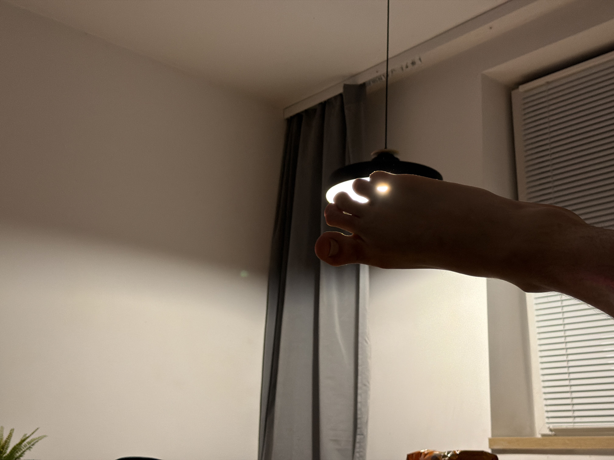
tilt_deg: +16.7
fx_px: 851
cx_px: 307
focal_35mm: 48
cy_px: 230
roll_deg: -2.1
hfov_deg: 39.7
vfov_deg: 30.3
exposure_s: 1/40
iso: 250
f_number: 1.78
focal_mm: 6.76
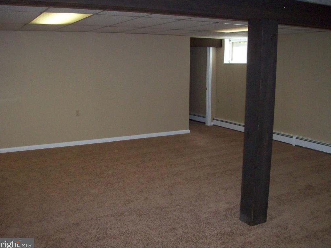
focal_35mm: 37
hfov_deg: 50.1
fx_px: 354
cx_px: 163
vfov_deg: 38.7
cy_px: 124
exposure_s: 1/64
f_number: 2.7
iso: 140
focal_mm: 6
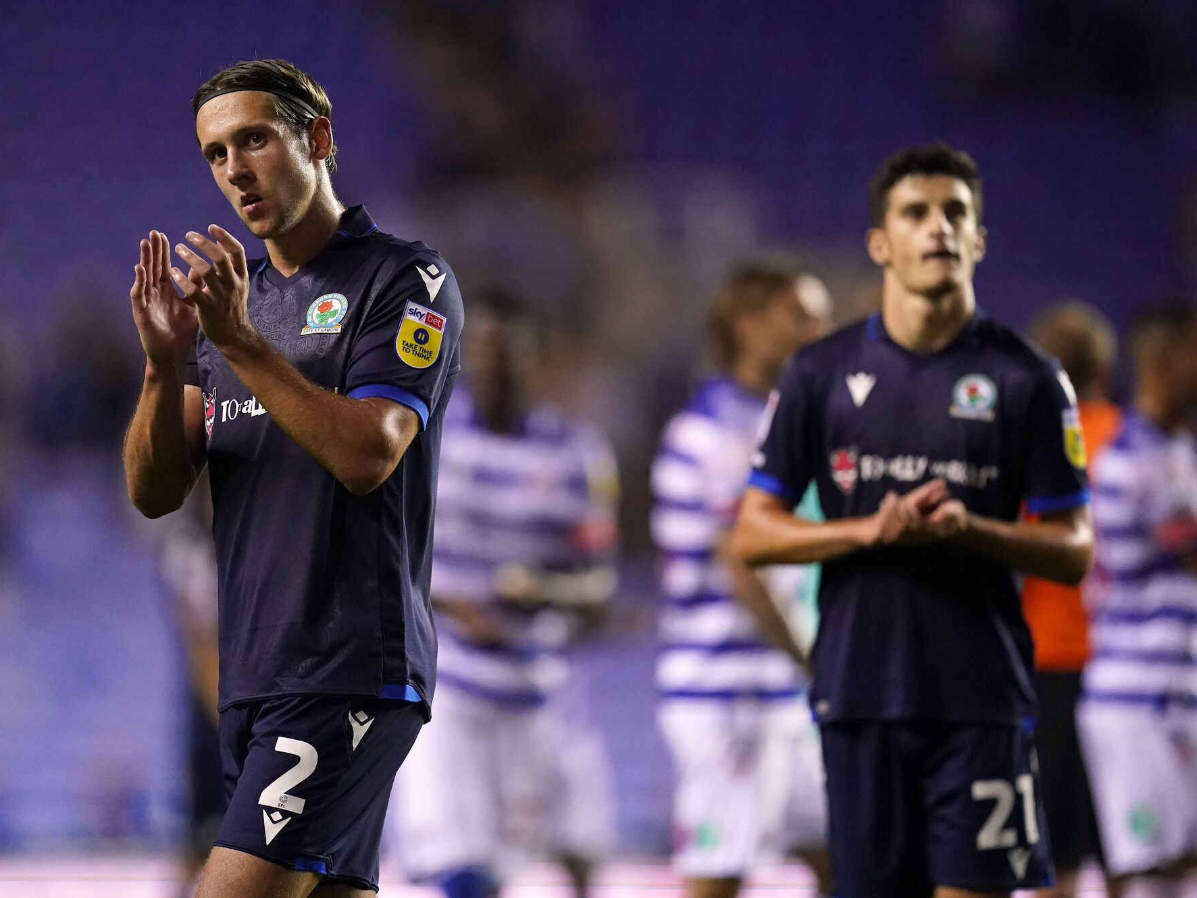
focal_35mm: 434
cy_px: 449
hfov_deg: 4.6
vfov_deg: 3.4
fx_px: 15007
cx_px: 564
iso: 8000
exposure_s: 1/2000
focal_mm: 400
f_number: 2.8
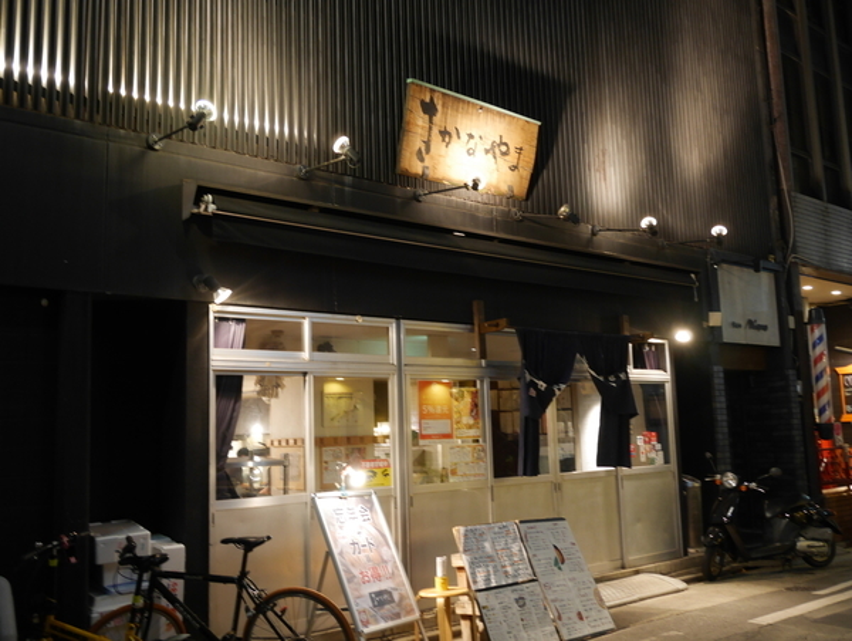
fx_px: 838
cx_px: 426
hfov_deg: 53.9
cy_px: 320
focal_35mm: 34
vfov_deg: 41.8
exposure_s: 1/10
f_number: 4
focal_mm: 17
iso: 800
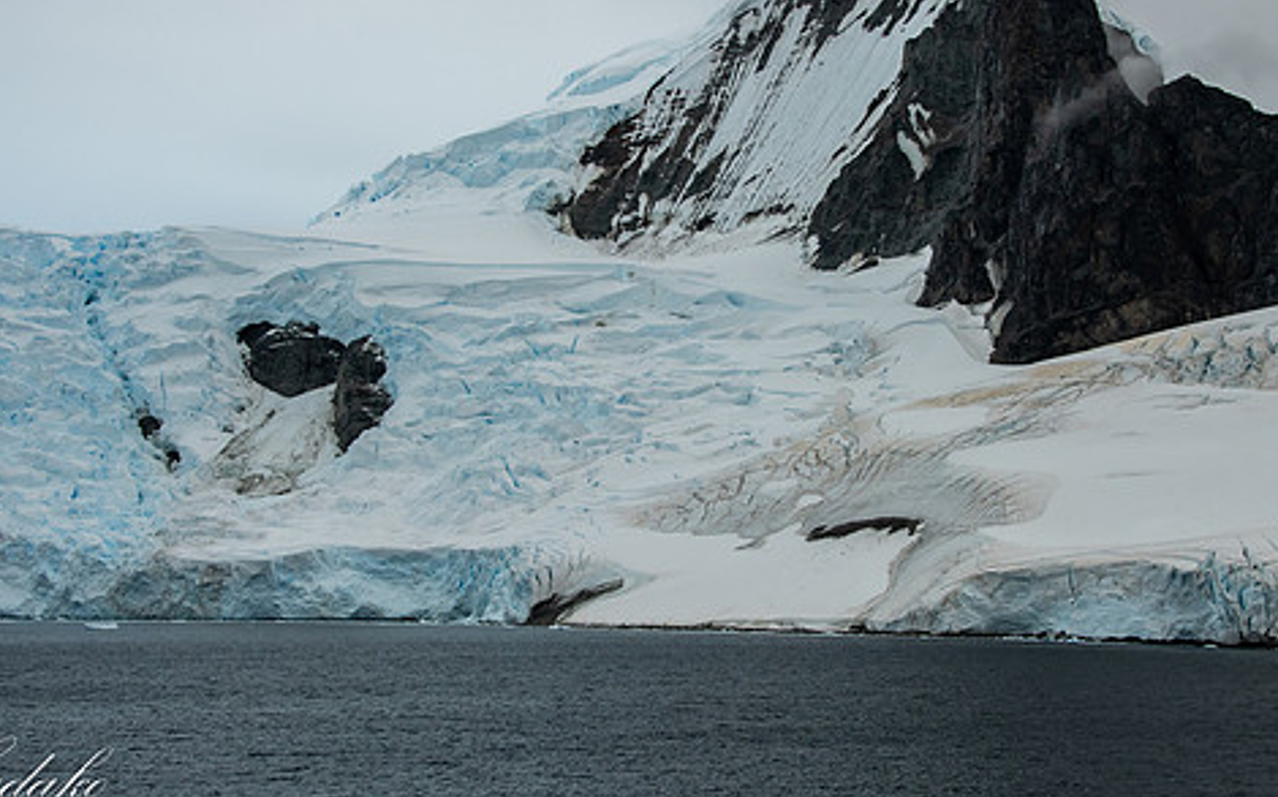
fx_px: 2123
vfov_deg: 21.2
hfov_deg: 33.5
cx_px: 702
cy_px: 367
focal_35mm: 61
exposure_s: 1/400
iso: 640
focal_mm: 48
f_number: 8
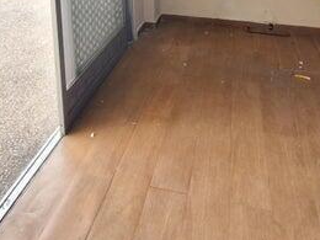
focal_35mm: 32
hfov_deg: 56.8
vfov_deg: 34.8
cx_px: 172
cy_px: -50
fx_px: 296
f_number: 2.2
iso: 64
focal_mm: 1.74
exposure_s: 1/50
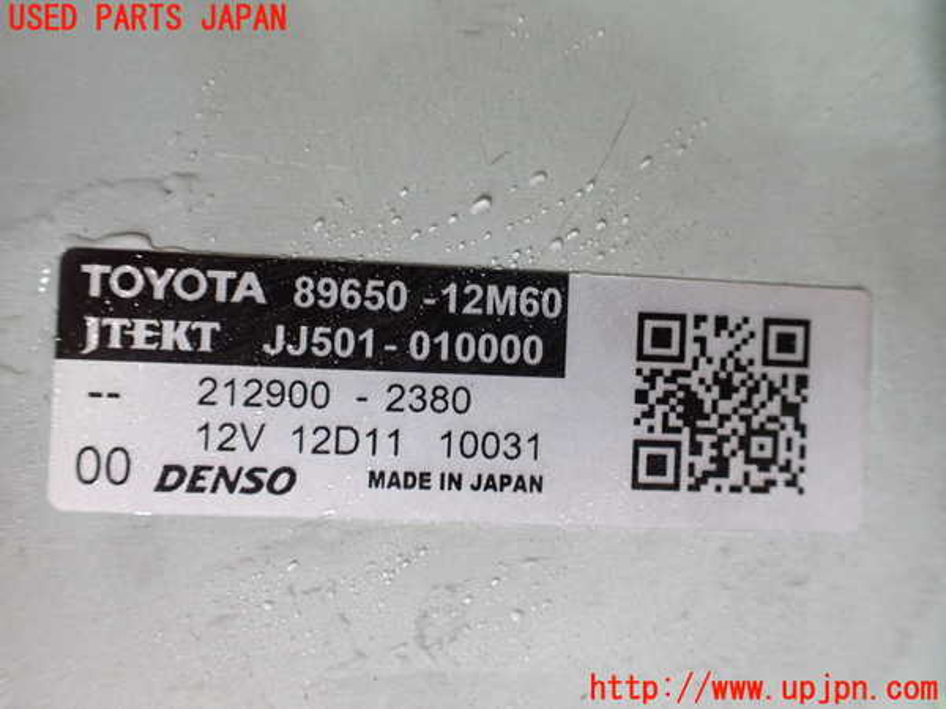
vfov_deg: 46.8
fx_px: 820
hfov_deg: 60.0
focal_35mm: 30
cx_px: 473
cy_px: 354
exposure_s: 1/50
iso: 800
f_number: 2.3
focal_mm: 5.4
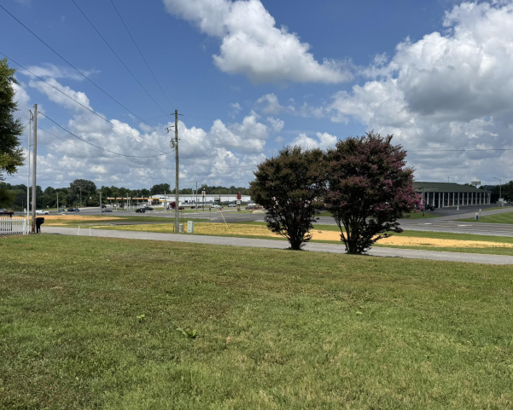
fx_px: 395
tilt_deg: -3.3
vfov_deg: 54.9
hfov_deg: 65.9
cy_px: 212
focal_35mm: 26
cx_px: 280
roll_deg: -0.4
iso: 80
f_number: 1.78
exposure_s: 1/7092
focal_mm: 6.76
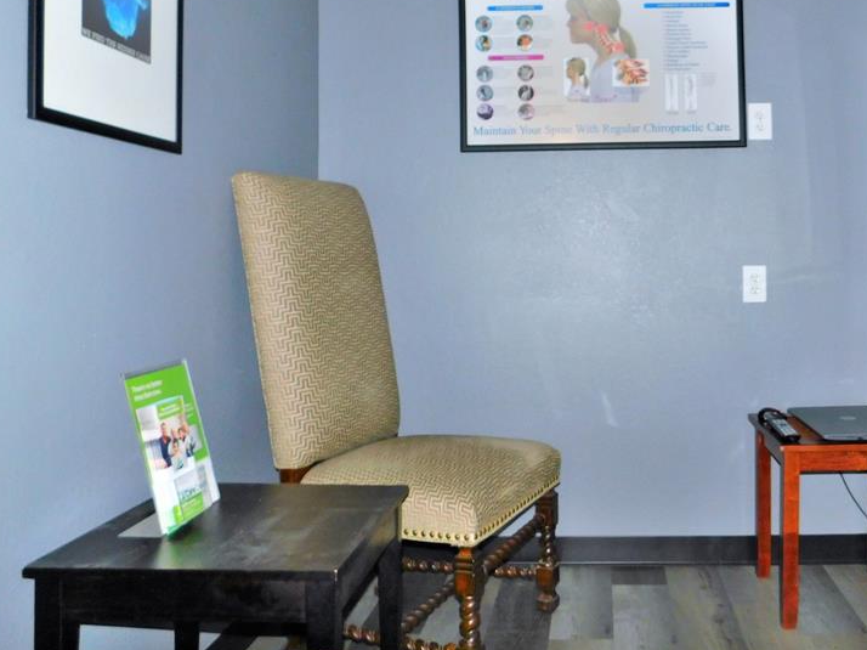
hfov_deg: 54.0
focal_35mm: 33
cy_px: 253
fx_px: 826
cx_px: 591
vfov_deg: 42.7
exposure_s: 1/30
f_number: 3
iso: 200
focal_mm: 4
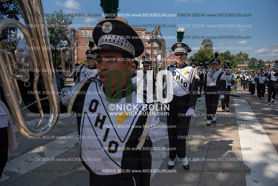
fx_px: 185
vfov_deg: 53.2
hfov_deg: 73.7
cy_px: 93
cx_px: 139
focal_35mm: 24
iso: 400
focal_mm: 24
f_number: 5
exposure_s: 1/4000
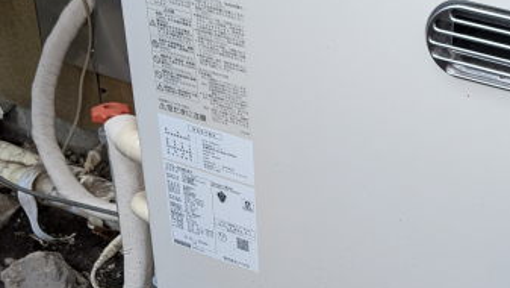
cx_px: 448
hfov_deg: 32.3
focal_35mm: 62
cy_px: 167
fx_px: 839
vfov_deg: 19.4
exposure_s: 1/120
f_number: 1.7
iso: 38
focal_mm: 4.53
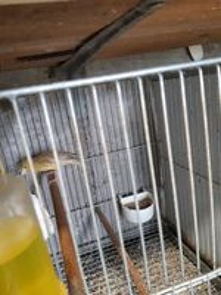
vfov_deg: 67.3
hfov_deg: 53.1
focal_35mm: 26
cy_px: 148
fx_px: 221
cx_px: 110
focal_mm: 3.92
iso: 250
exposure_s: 1/50
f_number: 1.7
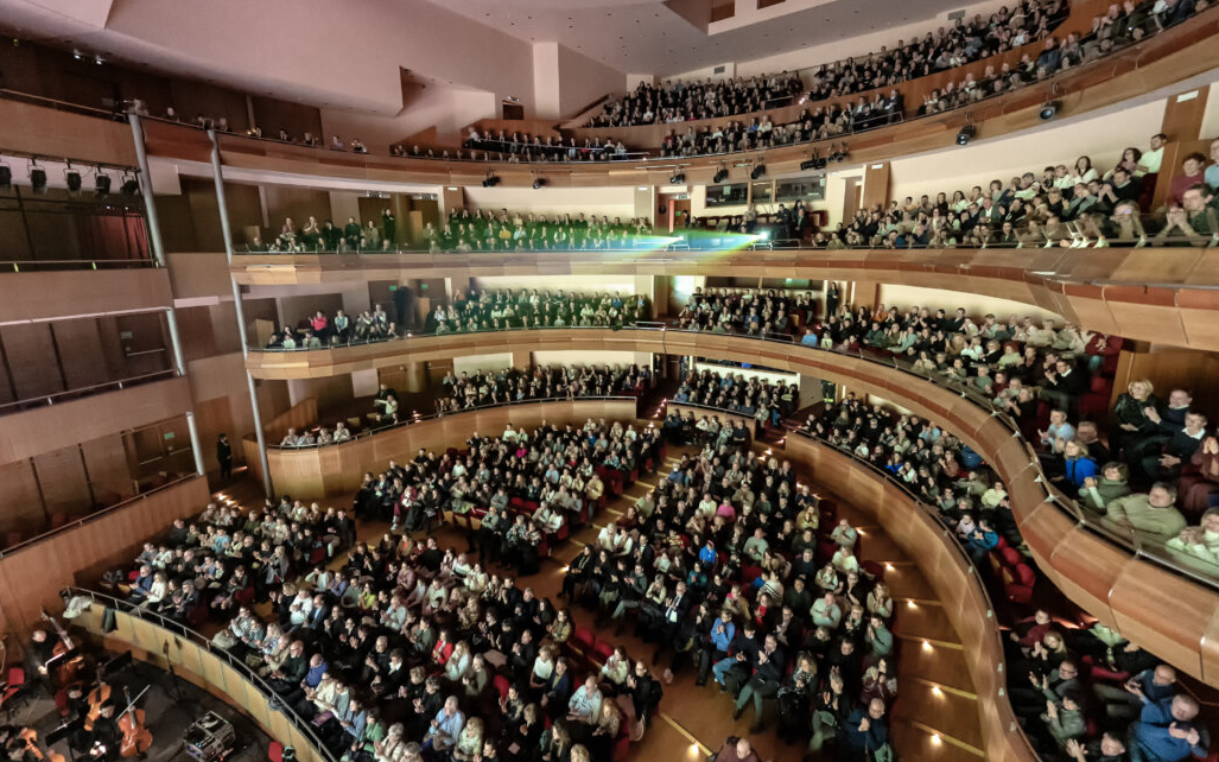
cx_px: 609
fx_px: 498
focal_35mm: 15
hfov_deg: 101.5
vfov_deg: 74.8
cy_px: 369
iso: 12800
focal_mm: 14
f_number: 2
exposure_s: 1/160
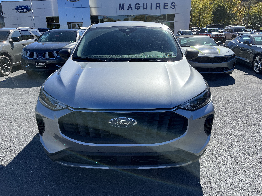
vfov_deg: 53.1
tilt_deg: -18.0
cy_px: 98
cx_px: 131
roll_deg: +1.4
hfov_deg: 67.3
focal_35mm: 26
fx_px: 197
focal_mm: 5.1
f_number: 1.6
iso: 50
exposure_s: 1/3413
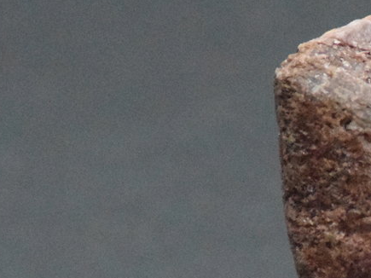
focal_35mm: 902
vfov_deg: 1.6
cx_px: 425
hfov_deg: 2.2
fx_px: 9665
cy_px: 302
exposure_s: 1/80
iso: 12800
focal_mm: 170
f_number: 10
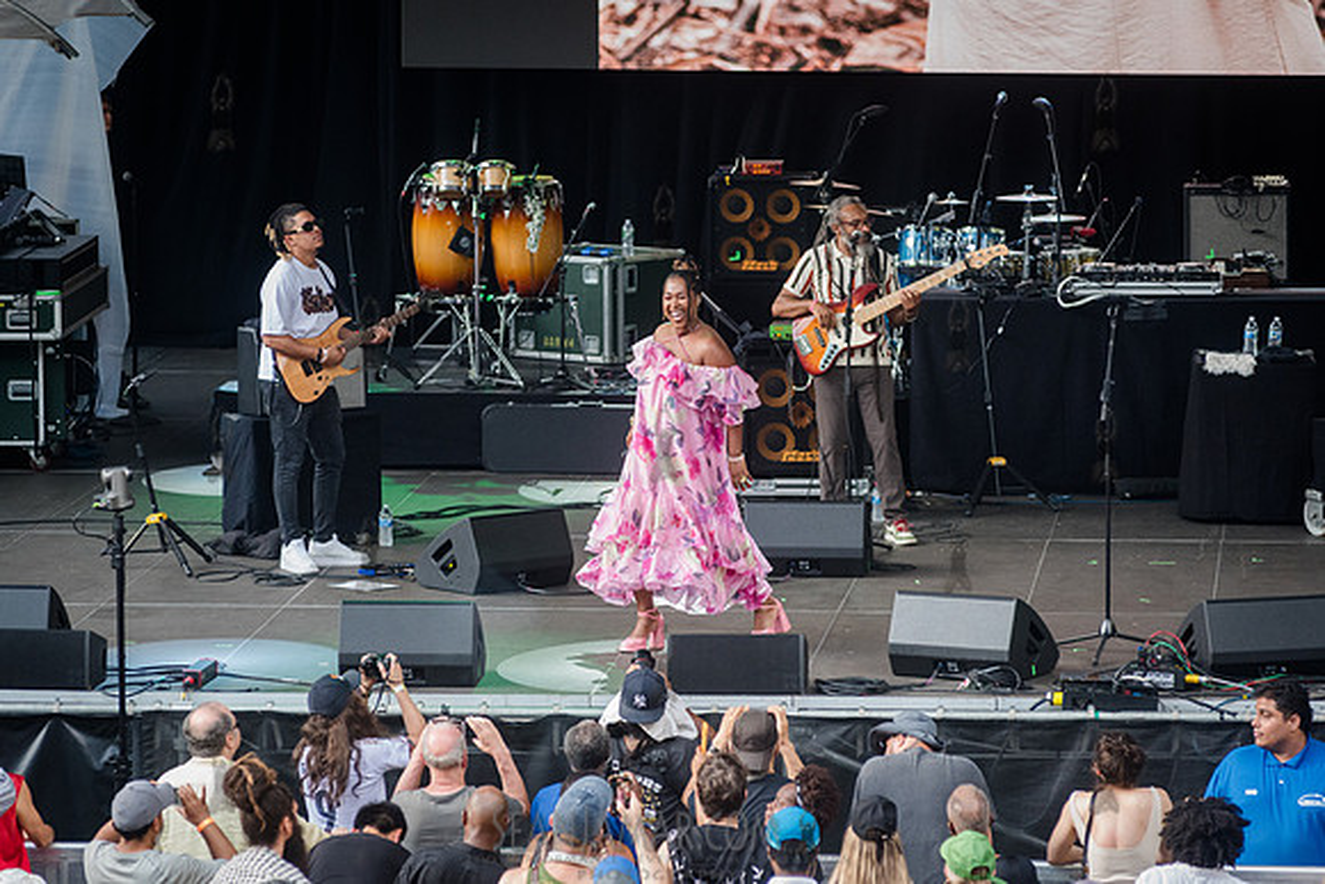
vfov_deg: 8.0
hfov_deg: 11.9
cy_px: 442
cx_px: 662
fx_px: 6361
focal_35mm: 173
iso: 2000
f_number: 4
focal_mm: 170
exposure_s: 1/1000
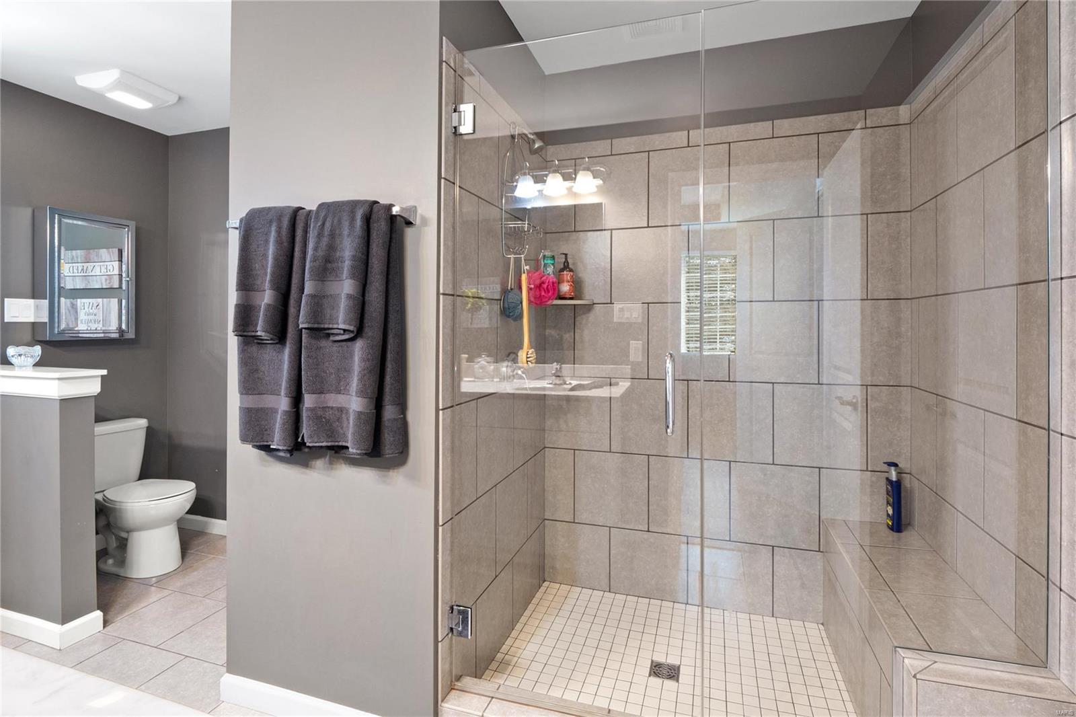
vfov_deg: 73.7
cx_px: 538
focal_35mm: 16
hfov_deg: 96.7
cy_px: 358
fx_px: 478
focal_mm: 8
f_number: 10
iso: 400
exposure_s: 1/1.67
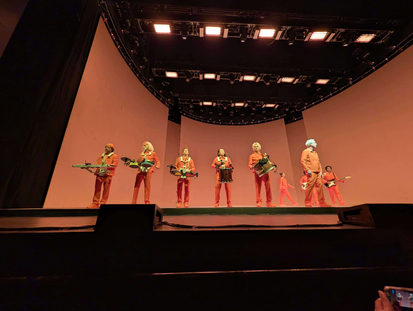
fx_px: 143
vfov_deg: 94.6
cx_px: 206
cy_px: 156
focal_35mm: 12
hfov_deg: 110.5
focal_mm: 2.02
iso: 117
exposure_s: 1/60
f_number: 1.7
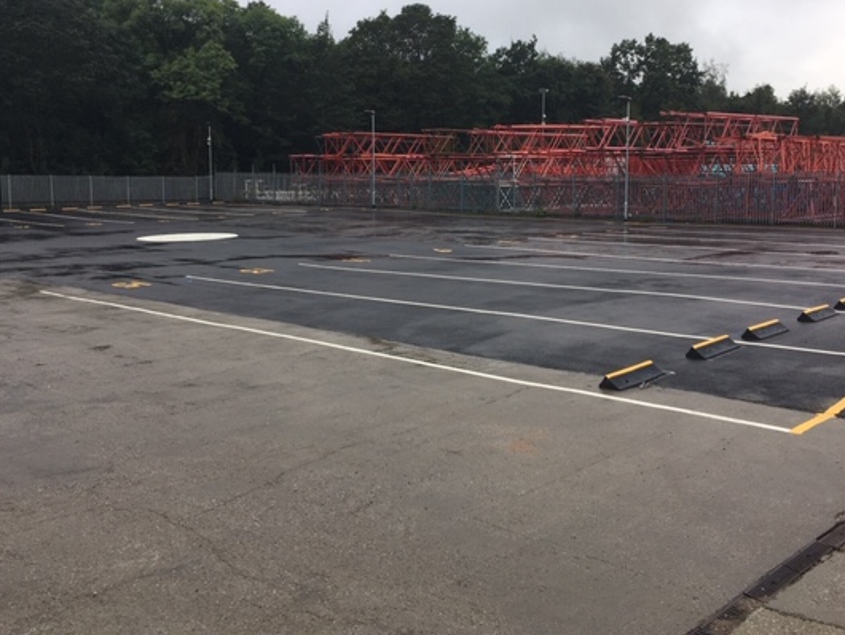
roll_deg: +0.0
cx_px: 464
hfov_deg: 52.5
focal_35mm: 35
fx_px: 855
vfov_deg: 40.6
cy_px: 258
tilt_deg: -6.8
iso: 25
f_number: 2.2
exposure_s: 1/379
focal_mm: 4.15
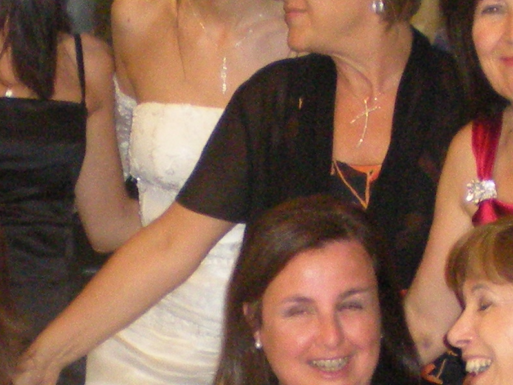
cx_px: 272
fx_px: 2312
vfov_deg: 9.5
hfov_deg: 12.7
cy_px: 238
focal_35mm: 156
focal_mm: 6.3
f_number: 3.1
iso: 388
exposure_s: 1/60
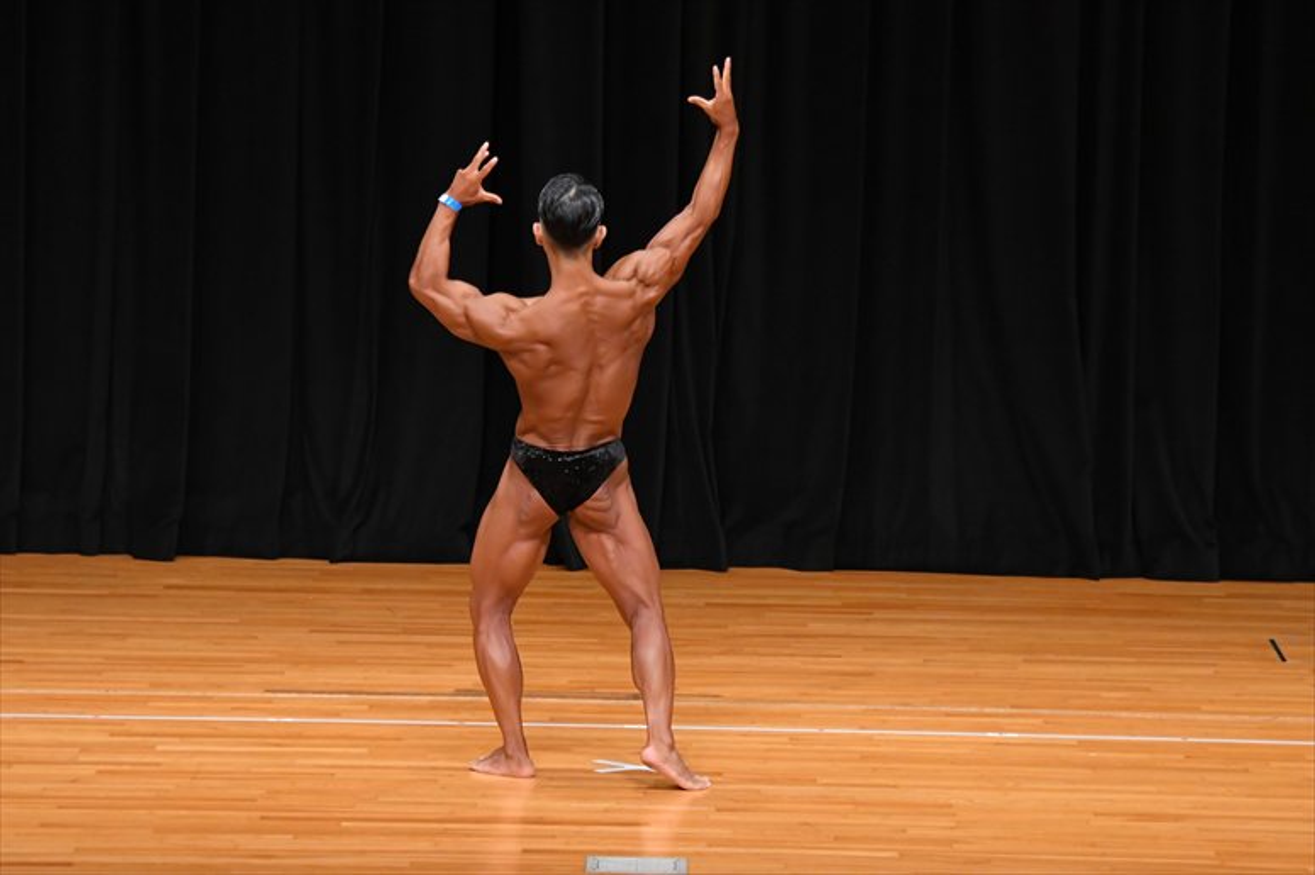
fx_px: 8215
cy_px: 438
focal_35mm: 225
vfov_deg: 6.1
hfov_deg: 9.2
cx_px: 658
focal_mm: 150
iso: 3200
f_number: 5.6
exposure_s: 1/400
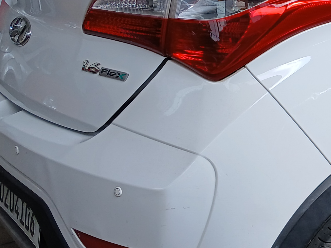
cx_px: 407
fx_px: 746
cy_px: 121
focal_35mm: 78
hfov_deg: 22.8
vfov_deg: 18.9
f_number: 1.8
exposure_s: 1/126
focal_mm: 3.98
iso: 20
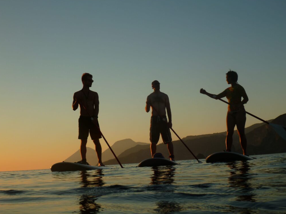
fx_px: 463
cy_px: 106
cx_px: 142
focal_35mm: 56
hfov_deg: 34.4
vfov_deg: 26.1
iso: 100
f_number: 4.9
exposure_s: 1/400
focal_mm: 9.8
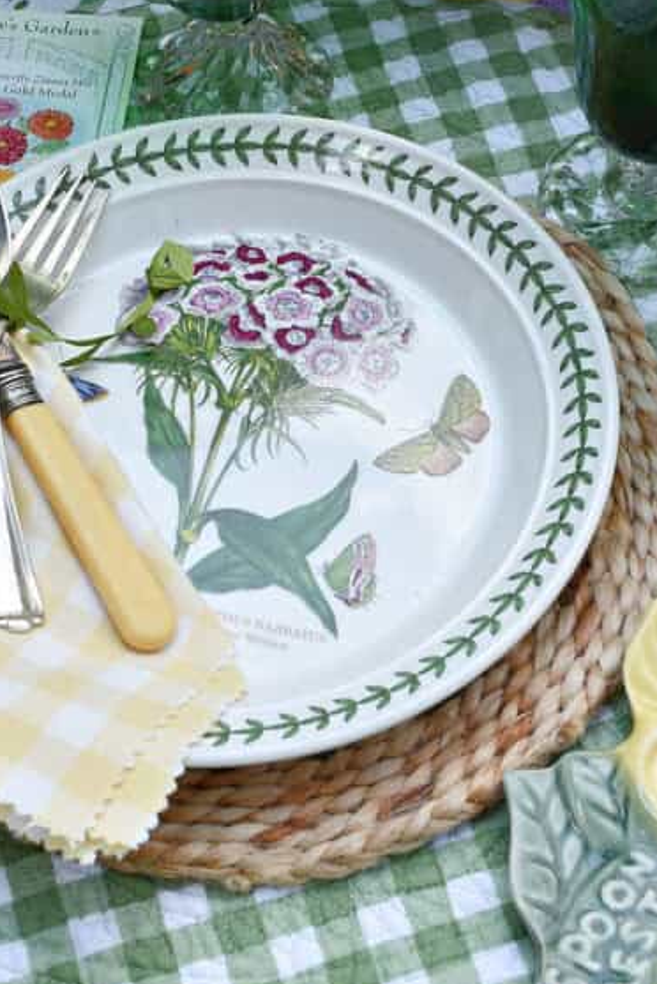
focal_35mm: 69
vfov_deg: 29.2
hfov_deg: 19.8
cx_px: 400
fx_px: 1884
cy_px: 389
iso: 200
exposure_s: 1/250
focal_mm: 25
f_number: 8
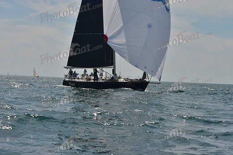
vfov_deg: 17.5
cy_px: 69
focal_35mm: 78
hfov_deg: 26.0
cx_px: 126
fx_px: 505
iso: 400
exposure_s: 1/800
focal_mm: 70
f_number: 10
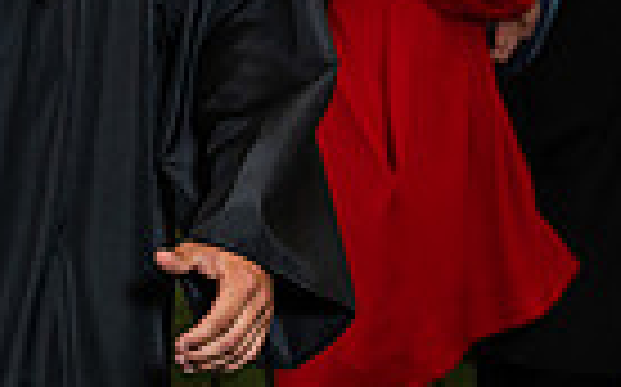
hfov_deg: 6.8
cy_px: -56
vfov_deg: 4.3
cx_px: -500
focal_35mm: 301
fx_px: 5090
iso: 1250
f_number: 4.5
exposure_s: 1/200
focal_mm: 70
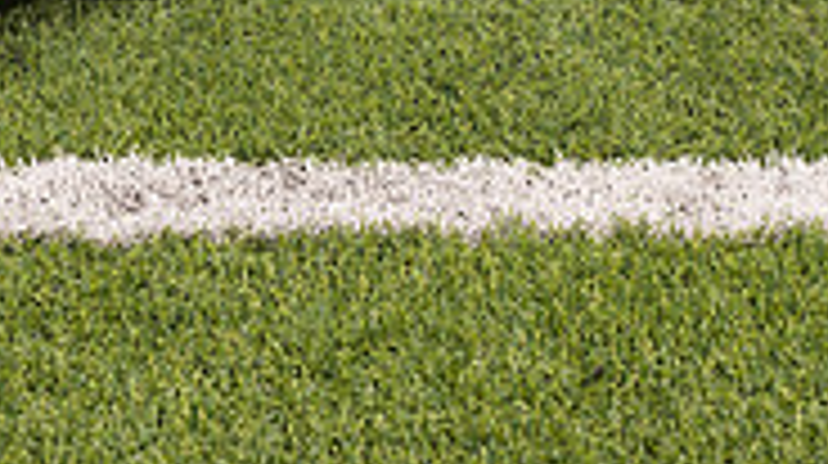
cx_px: 212
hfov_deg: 18.1
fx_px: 2588
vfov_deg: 9.5
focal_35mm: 118
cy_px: -514
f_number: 7.1
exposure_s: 1/320
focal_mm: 46
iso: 125
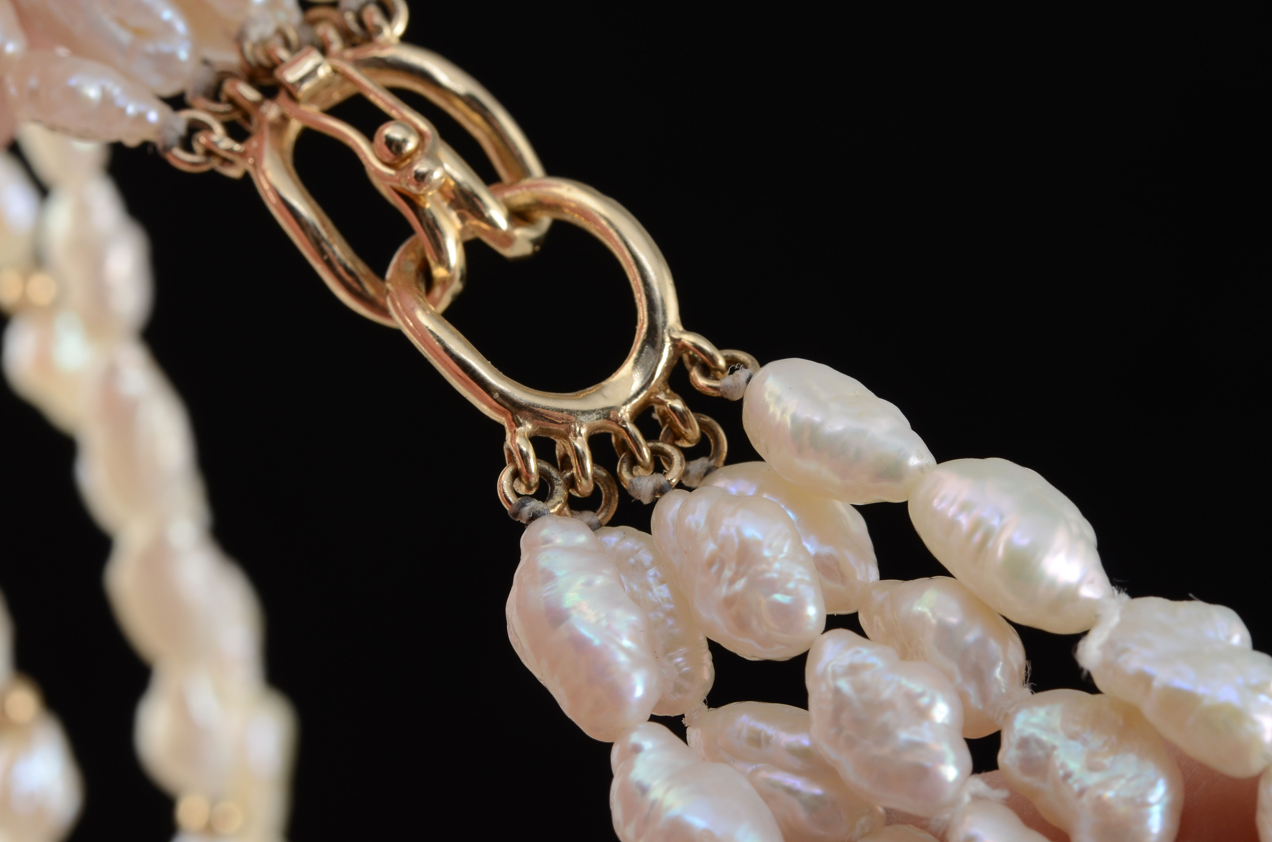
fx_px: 3173
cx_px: 636
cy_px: 421
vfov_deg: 15.1
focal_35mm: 90
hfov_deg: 22.7
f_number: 16
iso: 320
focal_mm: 60
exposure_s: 1/125
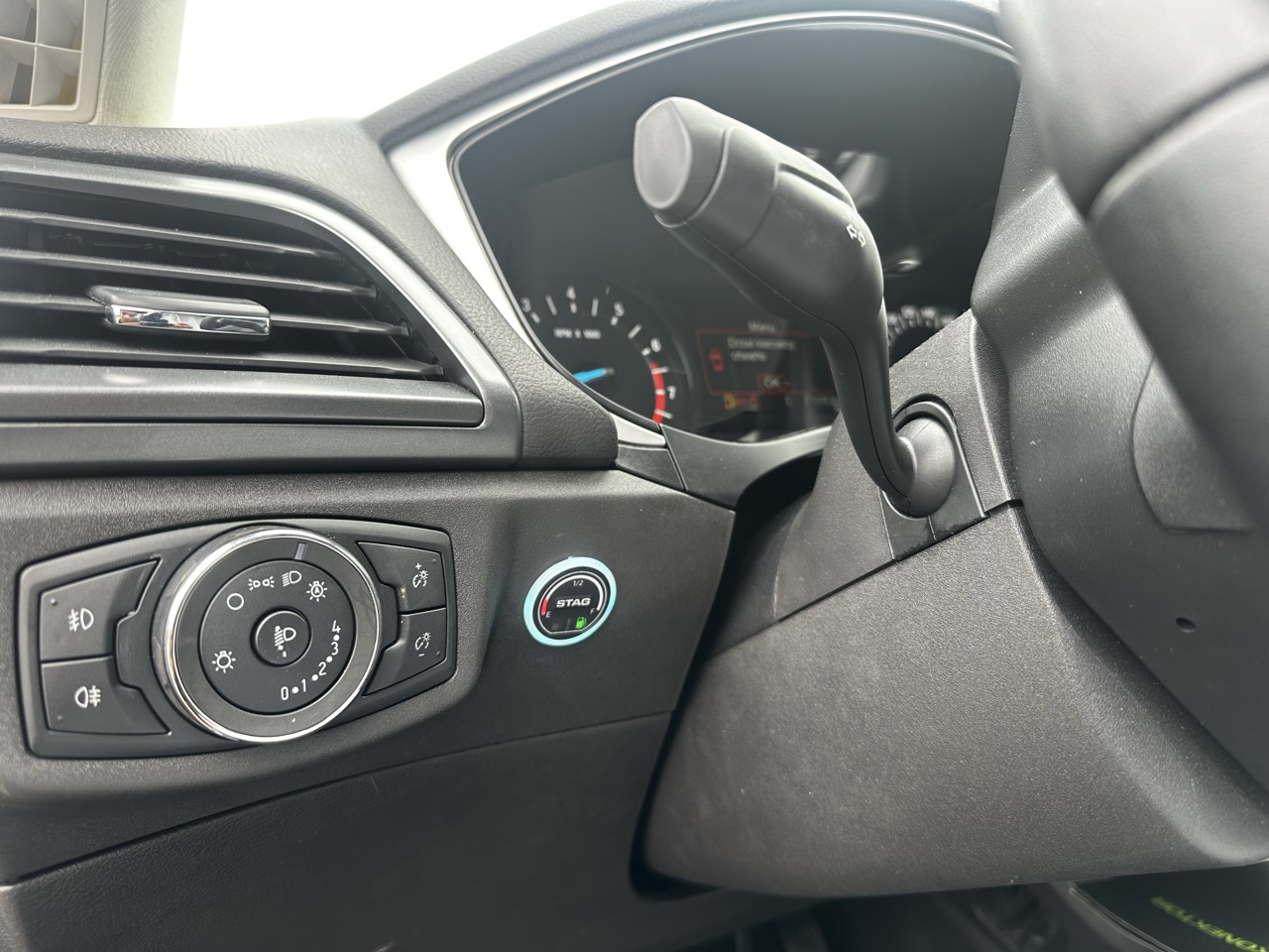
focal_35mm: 24
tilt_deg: +0.9
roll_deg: +0.5
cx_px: 634
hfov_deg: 71.6
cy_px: 476
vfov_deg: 56.8
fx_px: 880
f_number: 1.78
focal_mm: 6.86
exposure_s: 1/121
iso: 80
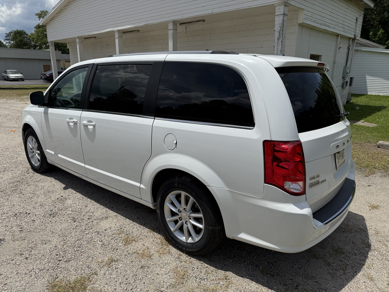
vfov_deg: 56.8
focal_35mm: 24
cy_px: 146
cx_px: 194
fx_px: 270
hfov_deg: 71.6
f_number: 1.78
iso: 80
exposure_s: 1/10309
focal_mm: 6.76
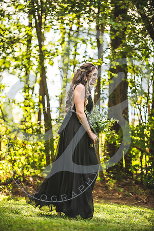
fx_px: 834
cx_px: 77
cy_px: 116
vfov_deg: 15.8
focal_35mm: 130
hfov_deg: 10.5
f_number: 2.8
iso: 500
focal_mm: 130
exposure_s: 1/640
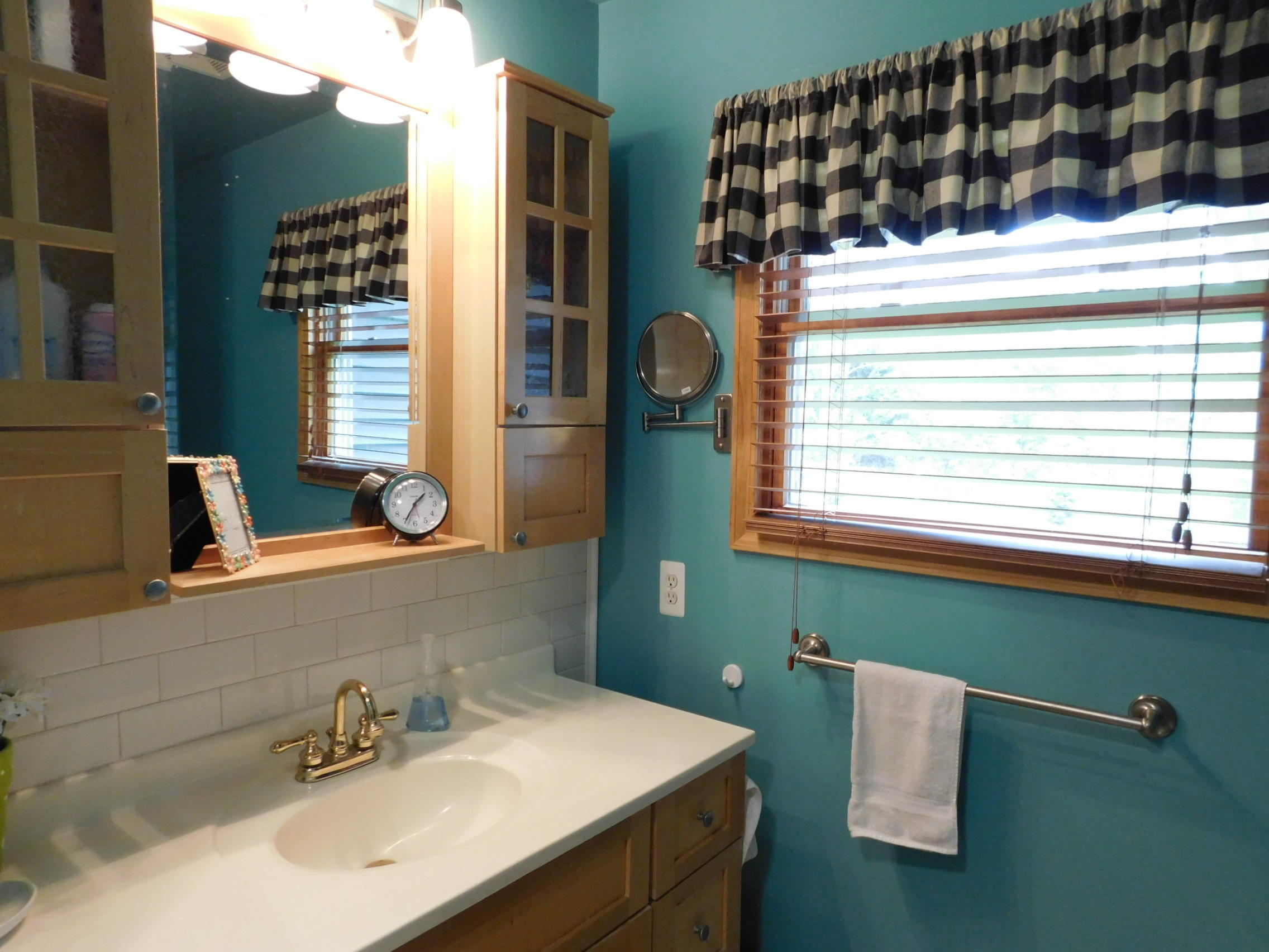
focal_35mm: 23
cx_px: 634
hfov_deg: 73.9
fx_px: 843
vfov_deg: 58.9
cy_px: 476
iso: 320
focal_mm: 4
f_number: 3
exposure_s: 1/30
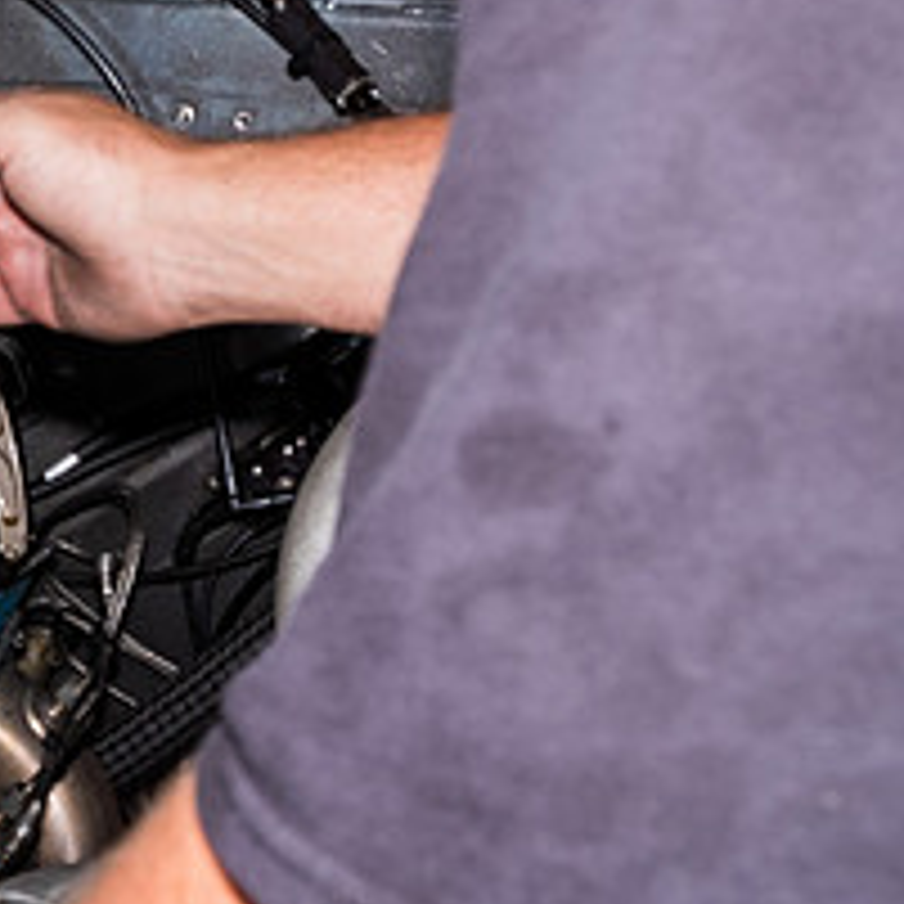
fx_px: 3043
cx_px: -378
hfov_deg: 15.8
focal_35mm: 103
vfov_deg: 16.9
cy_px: 299
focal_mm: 27.7
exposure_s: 1/160
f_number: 9
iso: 400
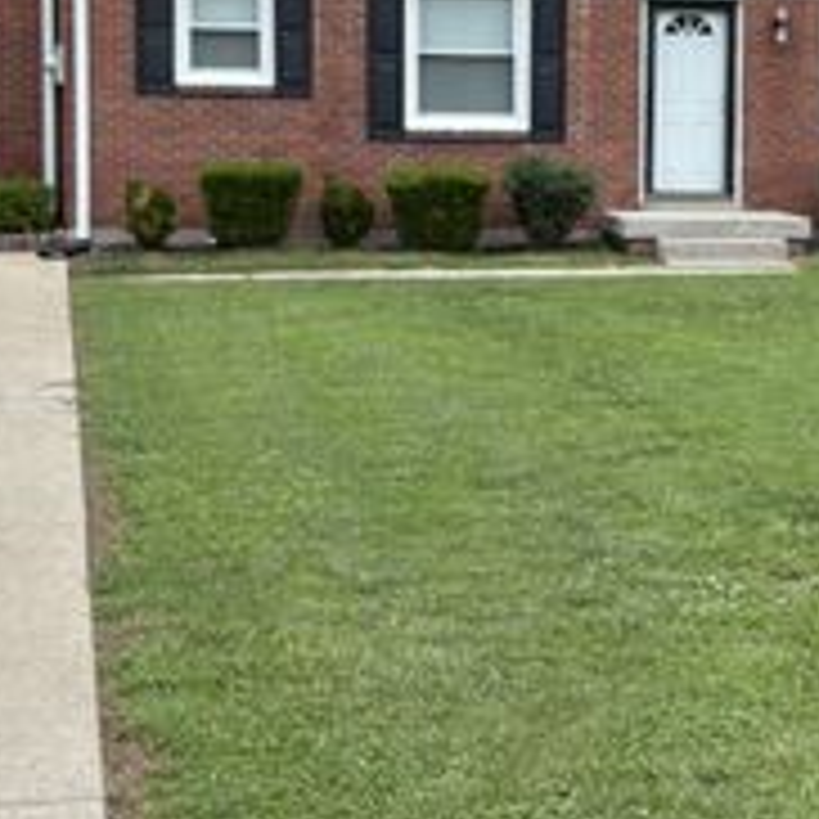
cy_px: 259
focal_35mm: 84
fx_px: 2248
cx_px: 621
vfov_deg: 20.6
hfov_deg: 20.5
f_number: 1.6
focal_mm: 5.96
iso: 64
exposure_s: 1/1135
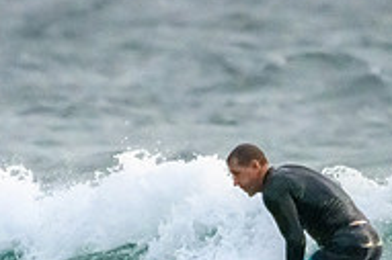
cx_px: 293
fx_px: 33062
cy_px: 367
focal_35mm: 3039
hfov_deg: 0.7
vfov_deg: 0.5
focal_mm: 1000
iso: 20000
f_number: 11
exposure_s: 1/4000
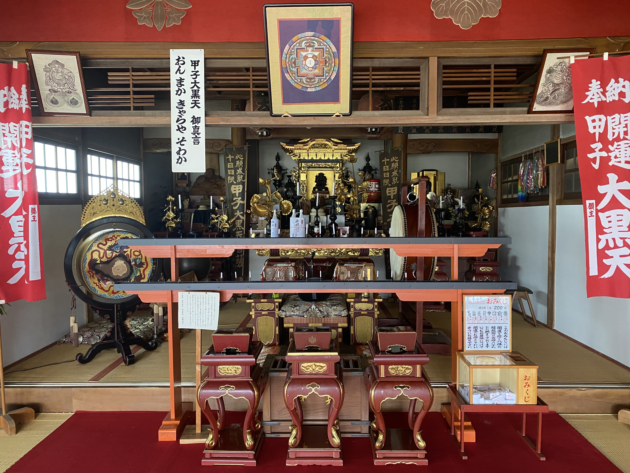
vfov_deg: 53.1
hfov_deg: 67.3
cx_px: 315
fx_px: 473
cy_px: 236
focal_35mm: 26
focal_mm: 4.25
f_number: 1.8
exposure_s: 1/60
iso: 500
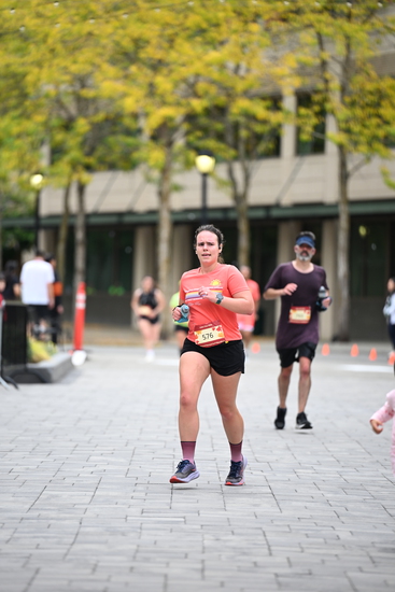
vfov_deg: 10.3
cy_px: 296
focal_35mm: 200
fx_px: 3289
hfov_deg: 6.9
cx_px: 198
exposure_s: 1/2000
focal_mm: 200
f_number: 2.8
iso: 640
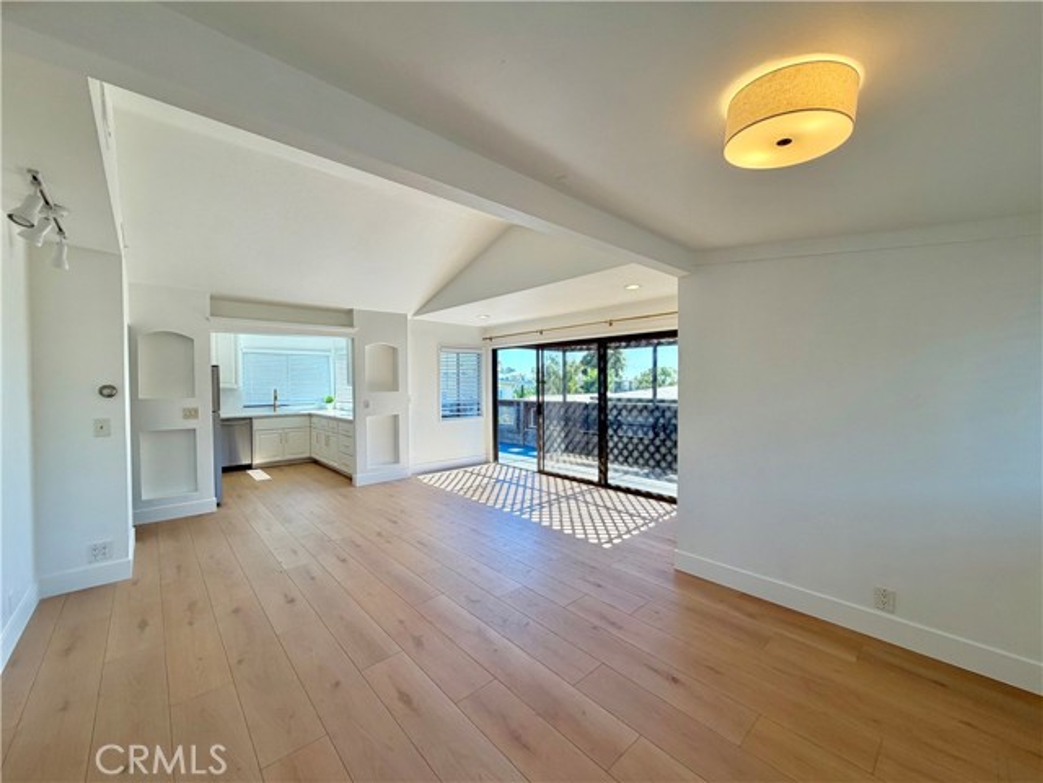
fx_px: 422
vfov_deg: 85.7
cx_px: 522
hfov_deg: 102.1
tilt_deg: -2.2
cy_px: 392
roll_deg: +0.5
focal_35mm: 14
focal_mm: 2.22
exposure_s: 1/191
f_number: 2.2
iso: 40
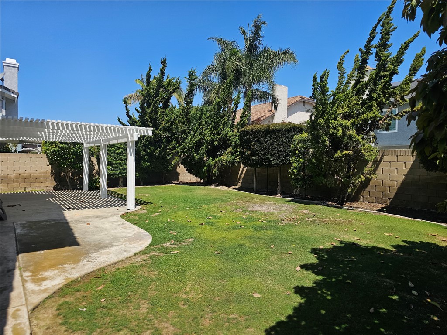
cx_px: 224
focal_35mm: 23
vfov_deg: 58.9
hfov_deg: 73.9
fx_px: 297
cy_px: 168
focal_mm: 6.3
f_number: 1.7
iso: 32
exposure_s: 1/2000
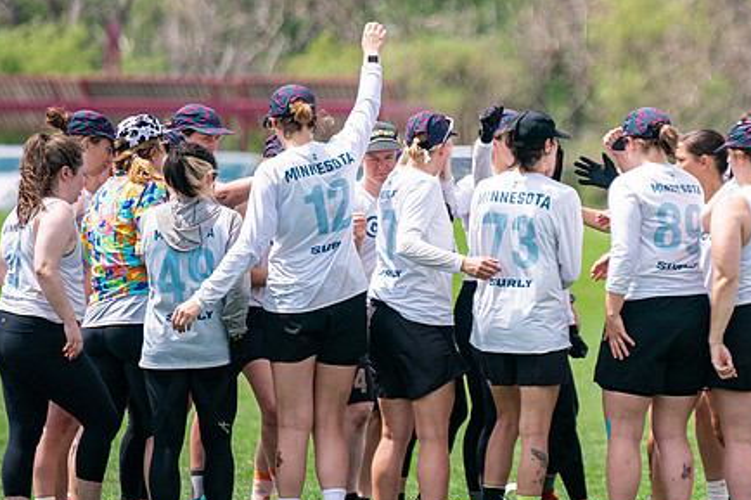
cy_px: 237
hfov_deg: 5.0
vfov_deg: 3.4
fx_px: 8508
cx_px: 749
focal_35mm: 408
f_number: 2.8
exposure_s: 1/12800
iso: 640
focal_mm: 200
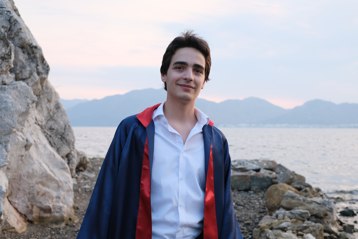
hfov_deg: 37.5
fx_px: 527
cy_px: 120
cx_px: 179
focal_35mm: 53
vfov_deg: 25.5
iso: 320
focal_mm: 35
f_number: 4
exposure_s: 1/125
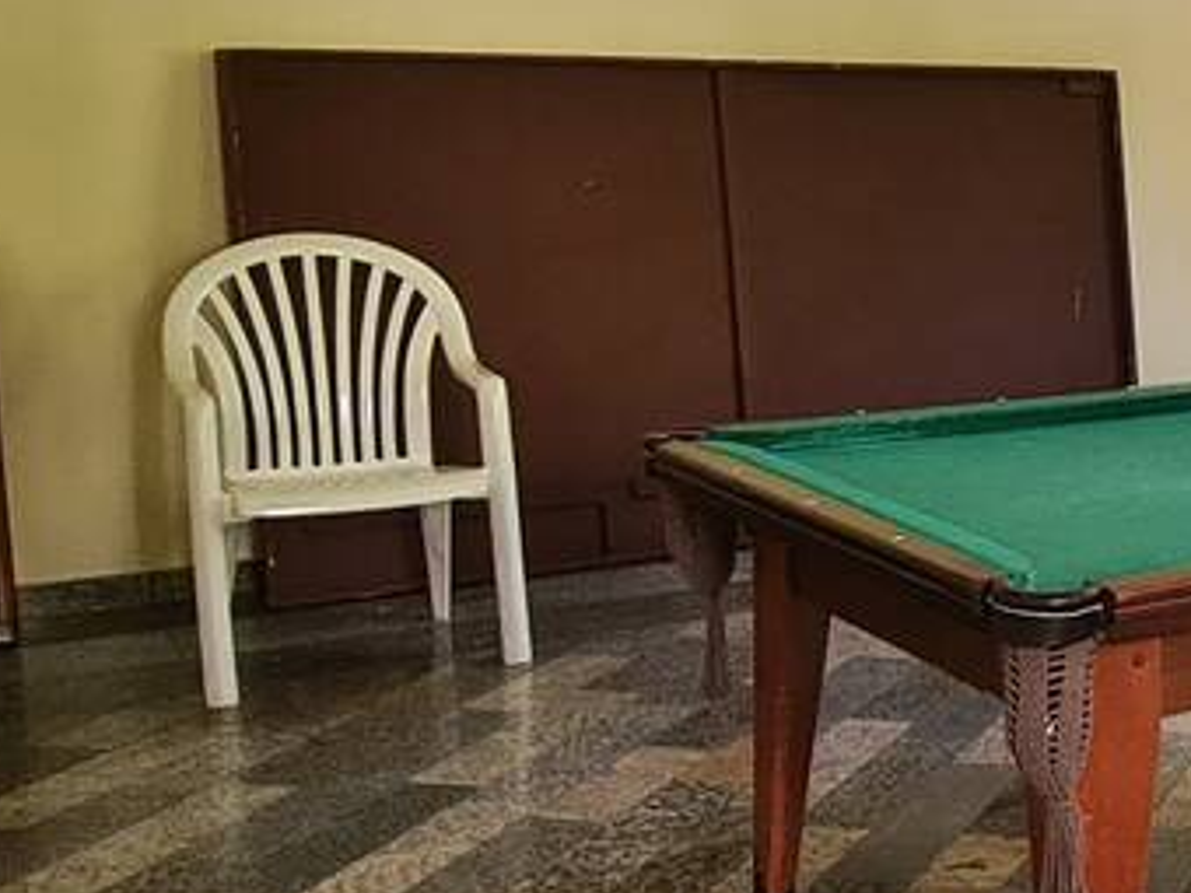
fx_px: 1892
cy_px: 364
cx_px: 1681
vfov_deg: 26.5
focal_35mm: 55
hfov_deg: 27.1
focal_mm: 2.2
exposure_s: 1/60
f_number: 2.2
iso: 200
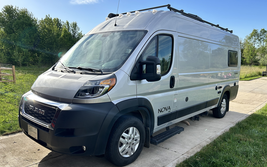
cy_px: 94
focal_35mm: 28
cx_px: 135
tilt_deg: -10.8
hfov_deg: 66.5
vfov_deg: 44.4
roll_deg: -0.1
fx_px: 204
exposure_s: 1/1869
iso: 50
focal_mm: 5.7
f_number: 1.5
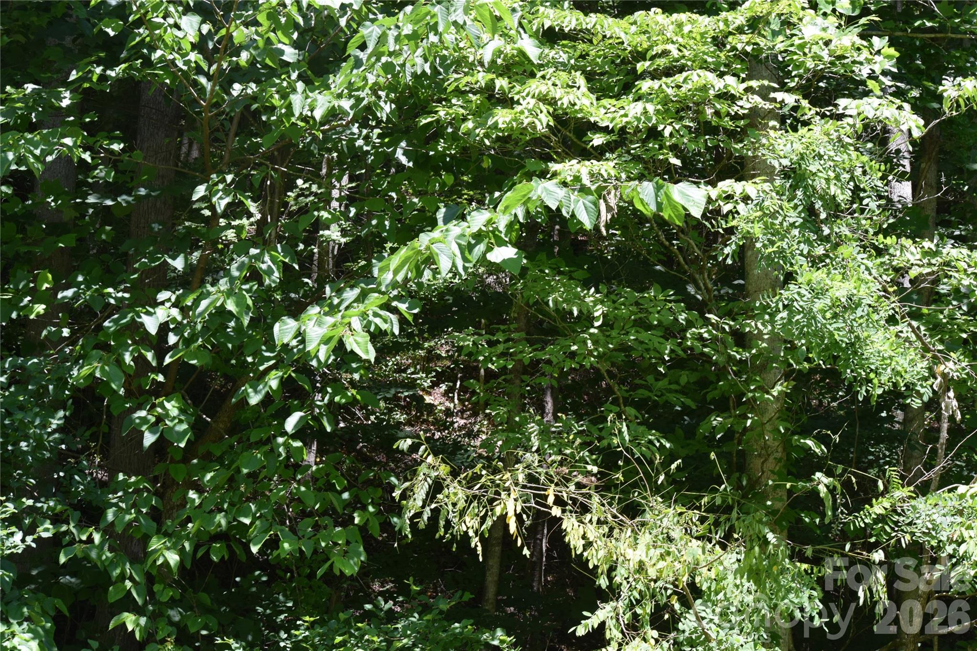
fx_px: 2239
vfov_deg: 16.6
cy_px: 326
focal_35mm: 82
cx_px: 488
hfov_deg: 24.6
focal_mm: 55
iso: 400
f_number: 8
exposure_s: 1/250
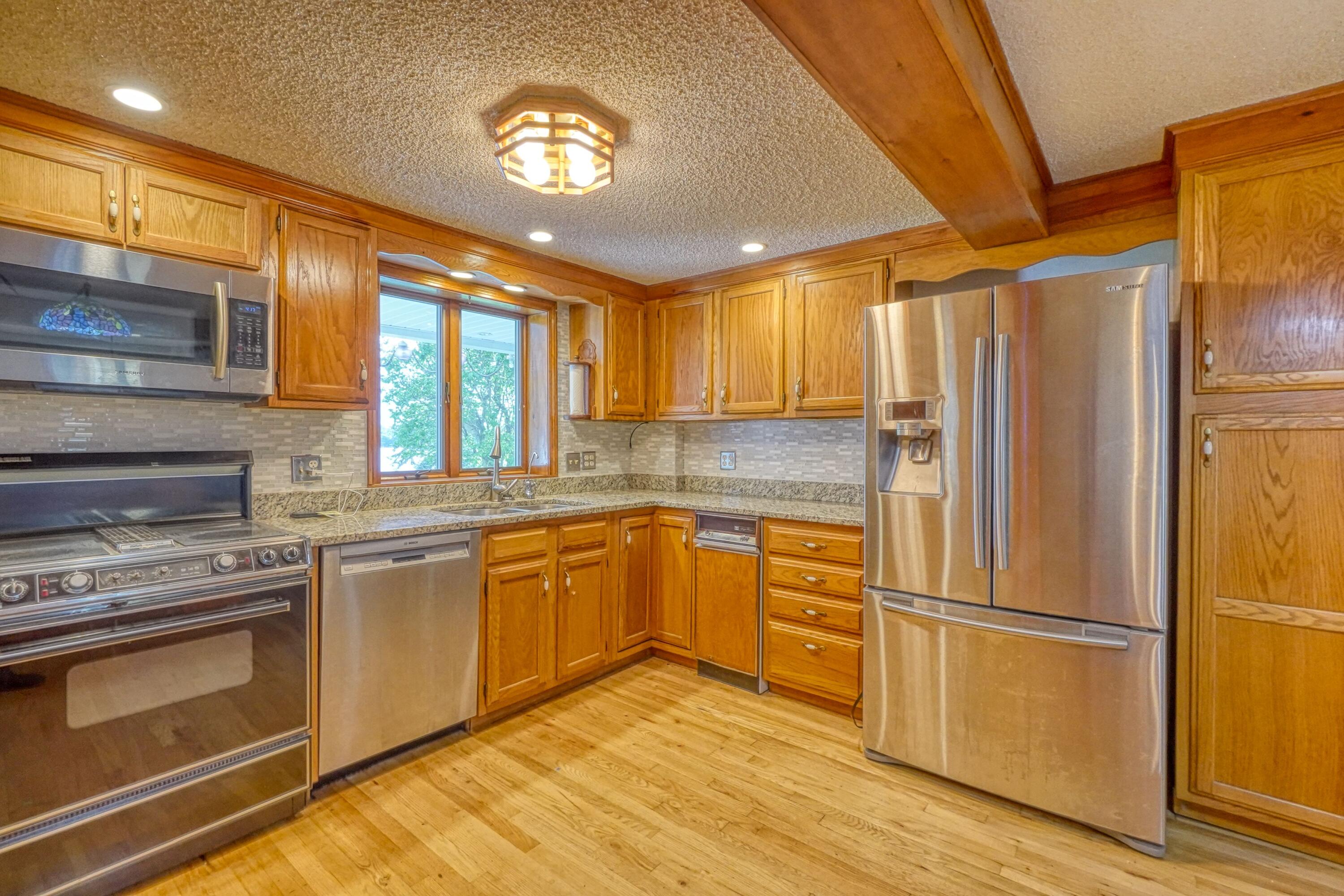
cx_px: 672
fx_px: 560
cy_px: 448
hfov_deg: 100.4
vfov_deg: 77.3
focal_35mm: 15
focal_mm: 10
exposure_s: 1/30
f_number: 11
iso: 10000
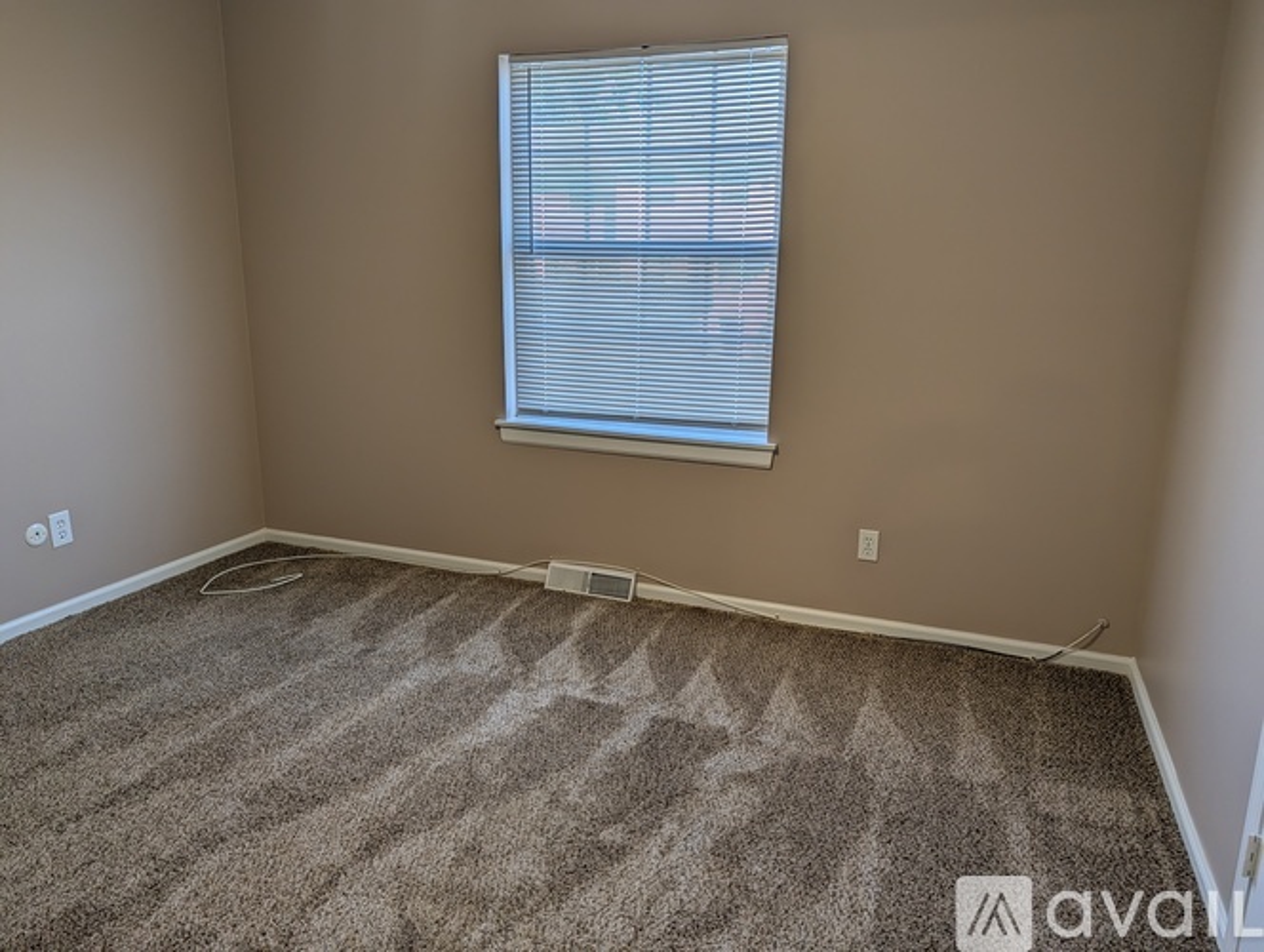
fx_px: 878
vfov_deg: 56.9
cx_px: 632
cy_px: 476
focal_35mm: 24
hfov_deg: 71.5
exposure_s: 1/120
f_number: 1.68
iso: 20
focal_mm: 6.9
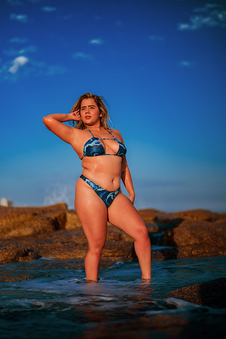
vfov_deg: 34.5
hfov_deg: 23.4
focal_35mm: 58
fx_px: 546
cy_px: 170
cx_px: 113
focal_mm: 58
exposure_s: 1/8000
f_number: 1.4
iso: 100
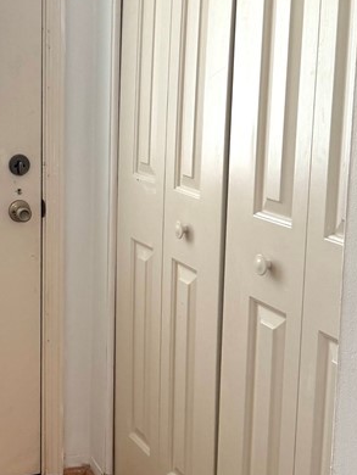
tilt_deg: -9.1
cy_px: 203
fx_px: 865
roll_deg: +0.5
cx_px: 39
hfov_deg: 22.8
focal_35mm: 63
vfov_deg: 30.7
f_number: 1.78
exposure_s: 1/60
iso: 160
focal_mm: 6.76
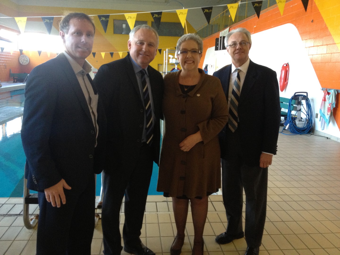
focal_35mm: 35
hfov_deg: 52.6
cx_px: 170
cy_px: 128
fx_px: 344
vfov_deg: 40.7
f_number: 2.4
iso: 250
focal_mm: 4.28
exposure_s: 1/20
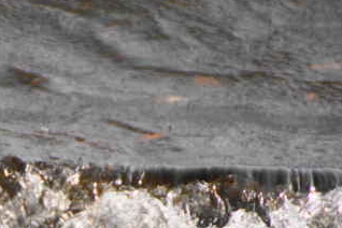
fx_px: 8939
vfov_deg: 1.5
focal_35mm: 941
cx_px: -137
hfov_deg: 2.2
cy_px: 351
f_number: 6.3
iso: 160
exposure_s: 1/320
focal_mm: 200
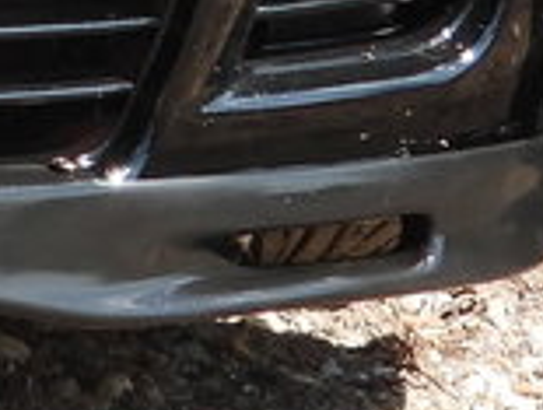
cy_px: -876
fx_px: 12751
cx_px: -956
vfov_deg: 1.8
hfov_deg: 2.4
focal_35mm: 811
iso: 100
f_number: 4
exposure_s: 1/320
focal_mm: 18.9
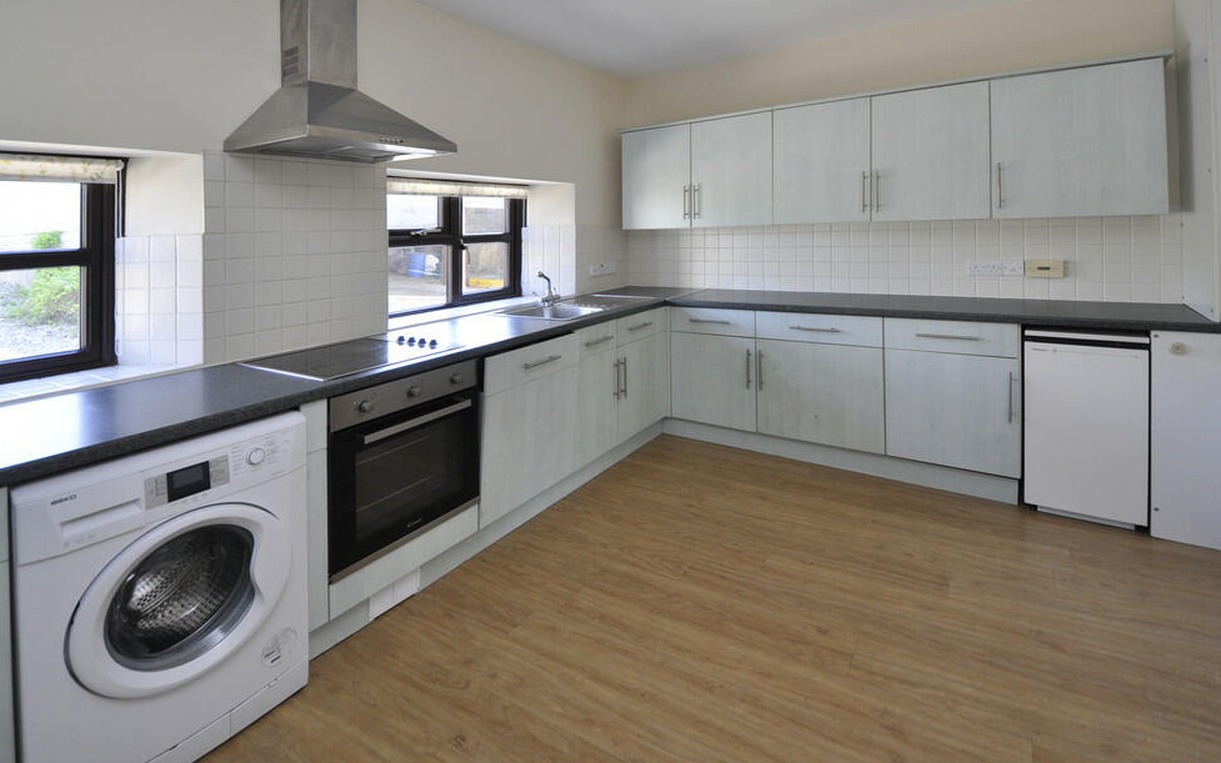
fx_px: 533
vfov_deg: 71.2
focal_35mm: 16
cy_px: 357
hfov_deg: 97.8
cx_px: 591
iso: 400
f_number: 4
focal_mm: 10
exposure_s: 1/60
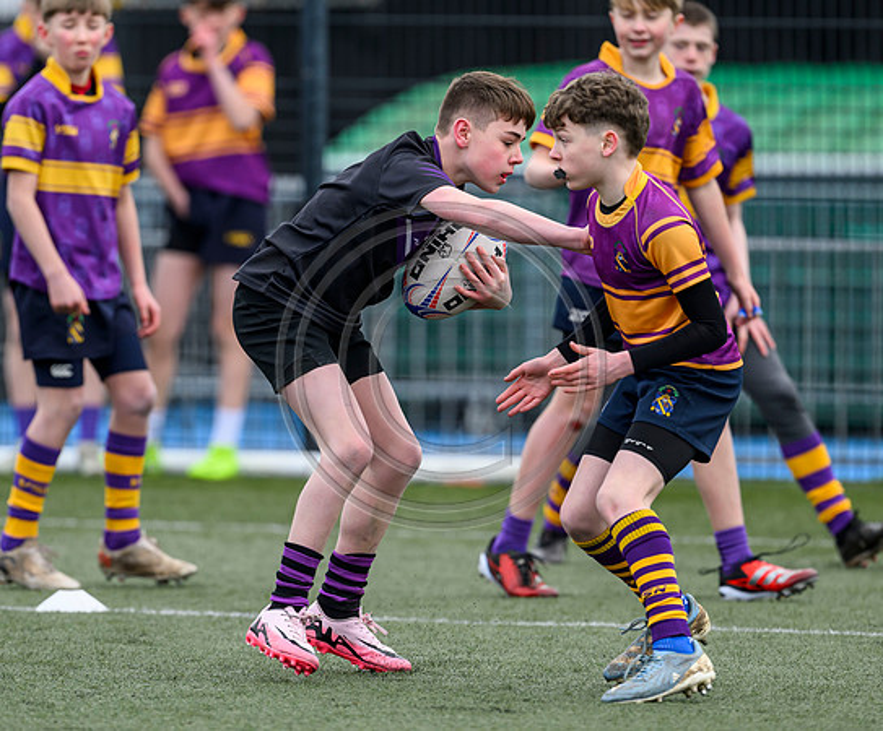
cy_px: 365
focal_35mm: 550
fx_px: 14589
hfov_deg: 3.5
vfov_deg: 2.9
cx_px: 459
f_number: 3.5
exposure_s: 1/1600
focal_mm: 400
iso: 500
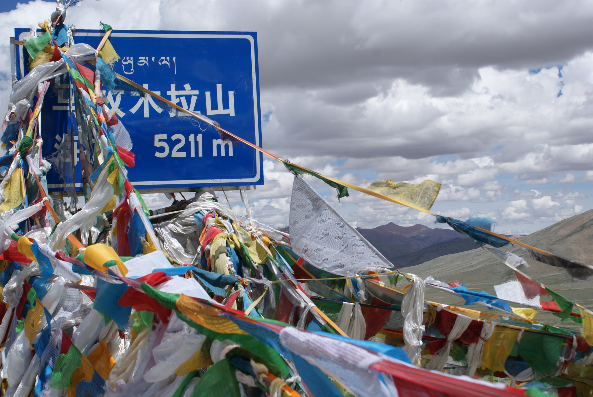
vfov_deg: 22.7
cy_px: 198
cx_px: 296
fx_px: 990
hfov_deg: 33.4
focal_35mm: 60
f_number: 10
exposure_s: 1/400
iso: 100
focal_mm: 40
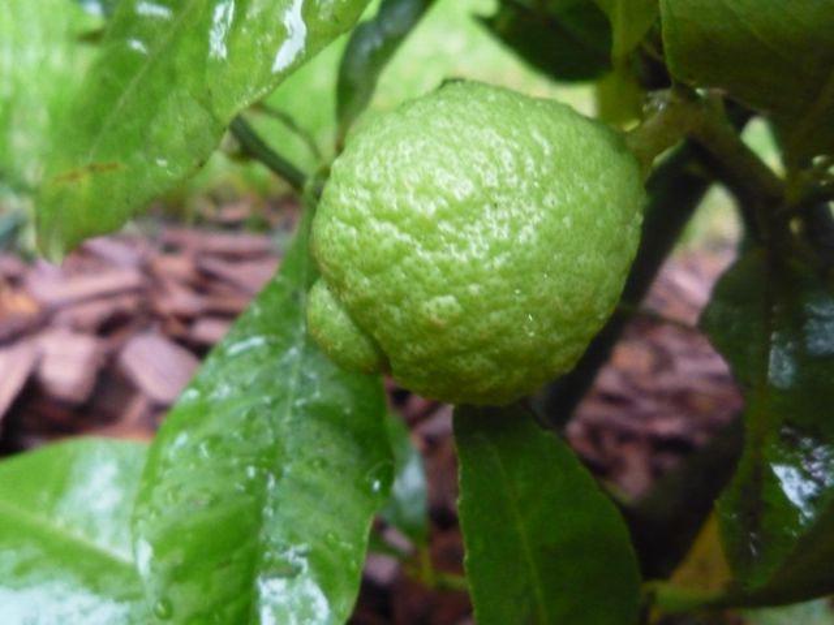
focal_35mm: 30
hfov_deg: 60.0
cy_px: 312
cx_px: 417
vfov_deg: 46.8
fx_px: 723
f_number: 3.3
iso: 800
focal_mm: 5.2
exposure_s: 1/25
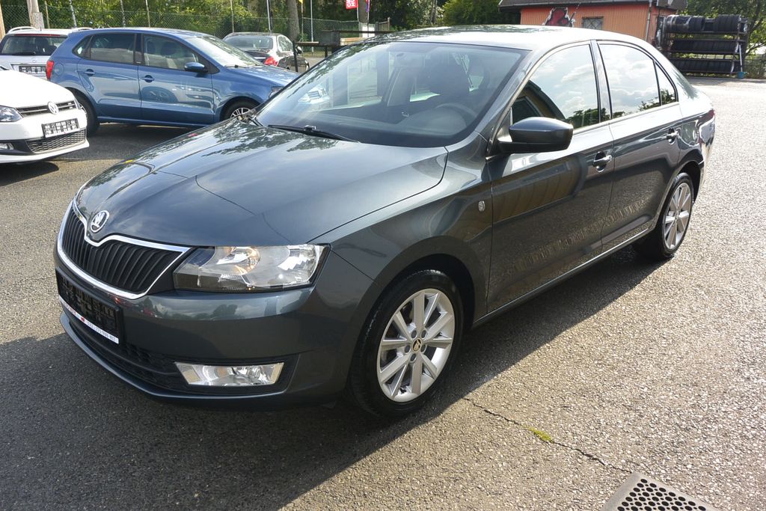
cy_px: 256
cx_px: 383
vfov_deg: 45.0
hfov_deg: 63.7
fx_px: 617
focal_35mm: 29
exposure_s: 1/250
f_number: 6.3
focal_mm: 11
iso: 160
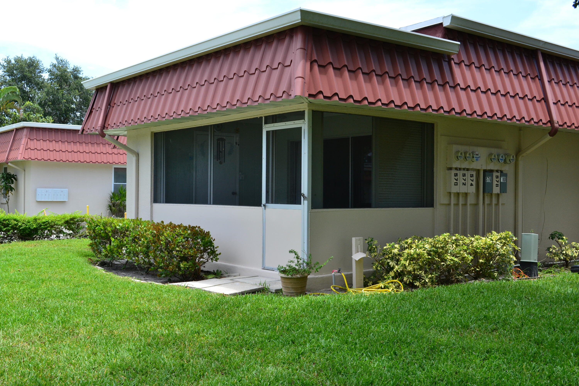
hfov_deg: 49.6
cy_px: 193
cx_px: 290
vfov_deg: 34.2
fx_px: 627
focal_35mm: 39
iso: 400
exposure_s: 1/320
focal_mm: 26
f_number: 10
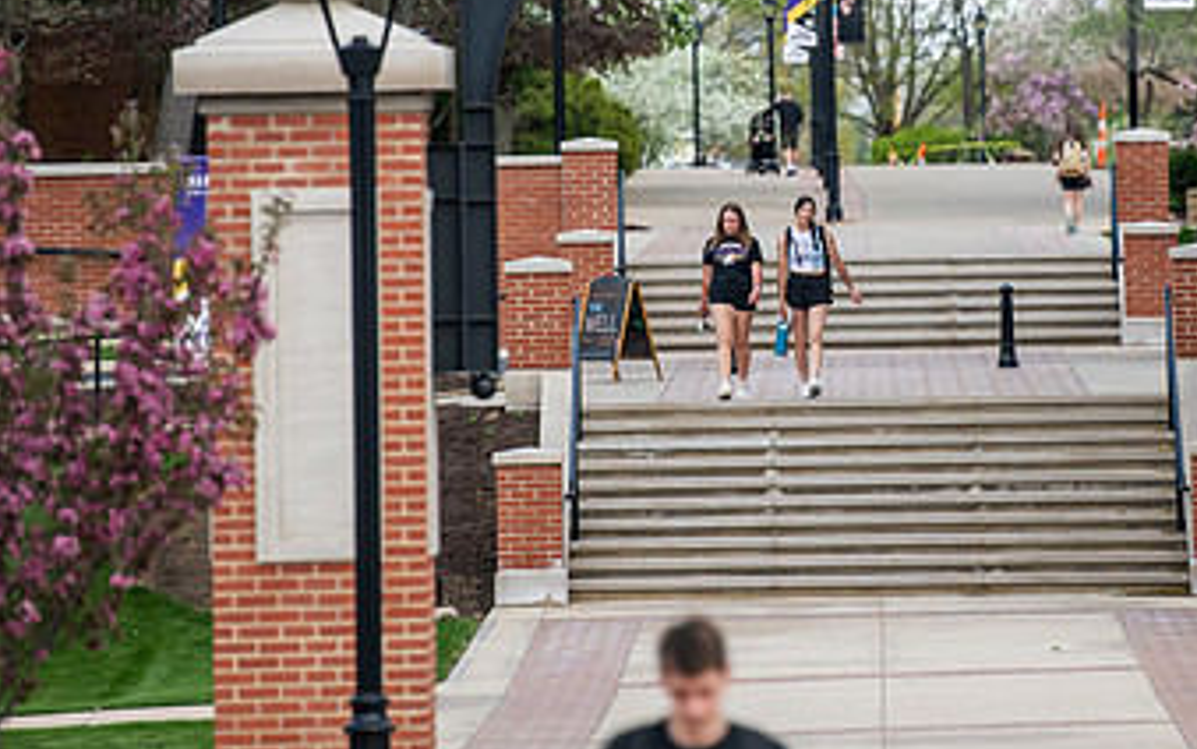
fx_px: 11387
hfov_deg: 6.0
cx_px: 879
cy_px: 203
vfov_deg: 3.8
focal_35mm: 349
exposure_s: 1/800
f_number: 3.2
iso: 200
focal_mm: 200
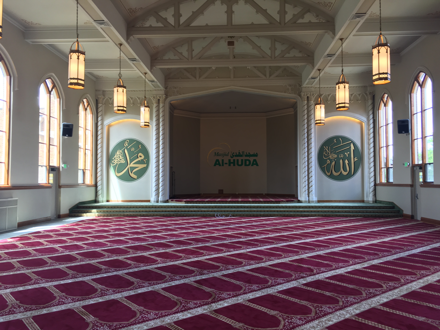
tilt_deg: +3.3
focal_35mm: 29
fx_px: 369
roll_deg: -0.8
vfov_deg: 48.2
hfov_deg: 61.7
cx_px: 220
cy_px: 165
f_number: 2.2
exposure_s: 1/40
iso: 25
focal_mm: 4.15
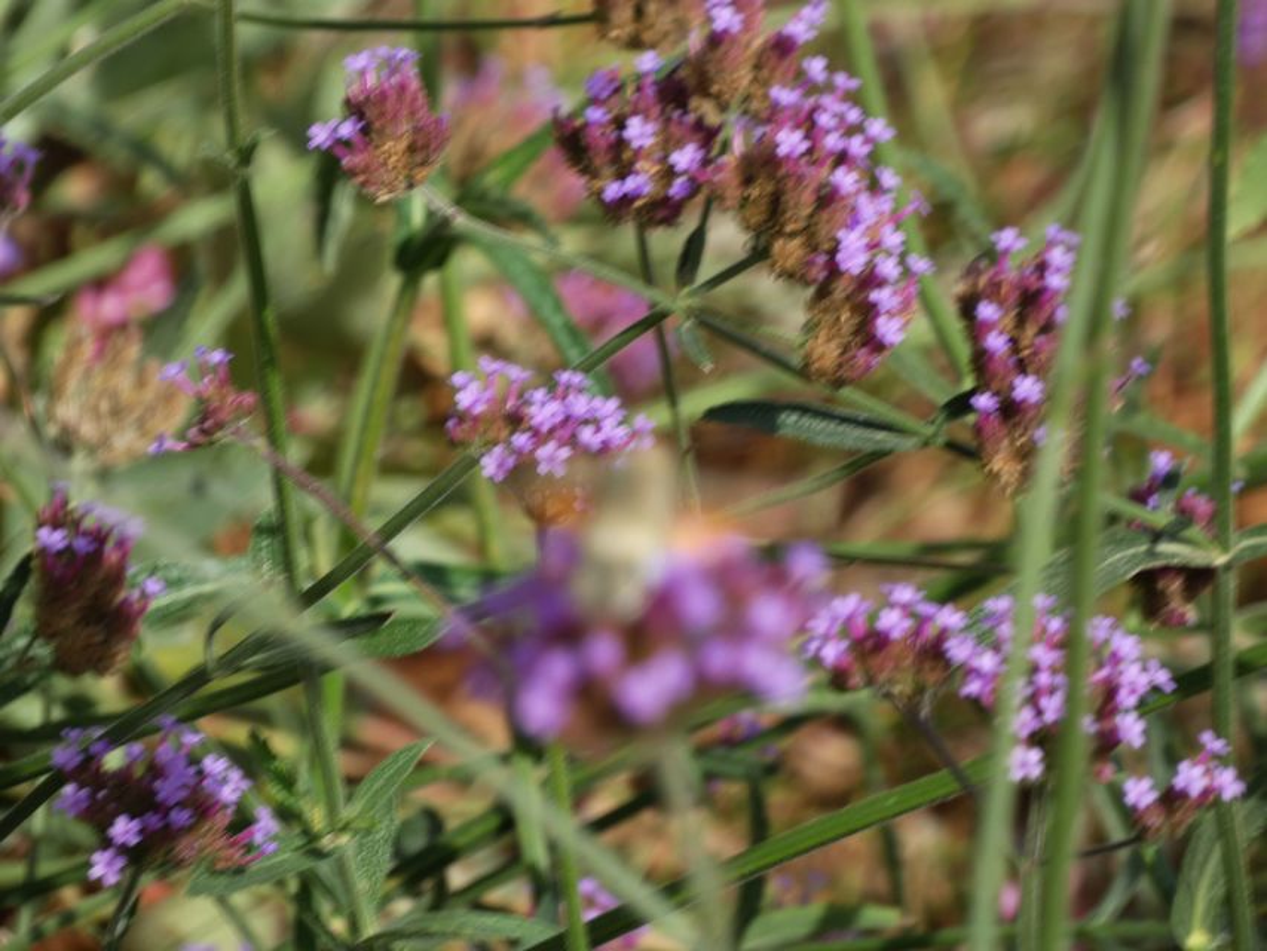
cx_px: 634
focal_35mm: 622
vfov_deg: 2.4
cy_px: 476
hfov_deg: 3.2
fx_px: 22769
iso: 80
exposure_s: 1/100
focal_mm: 111.5
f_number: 5.6
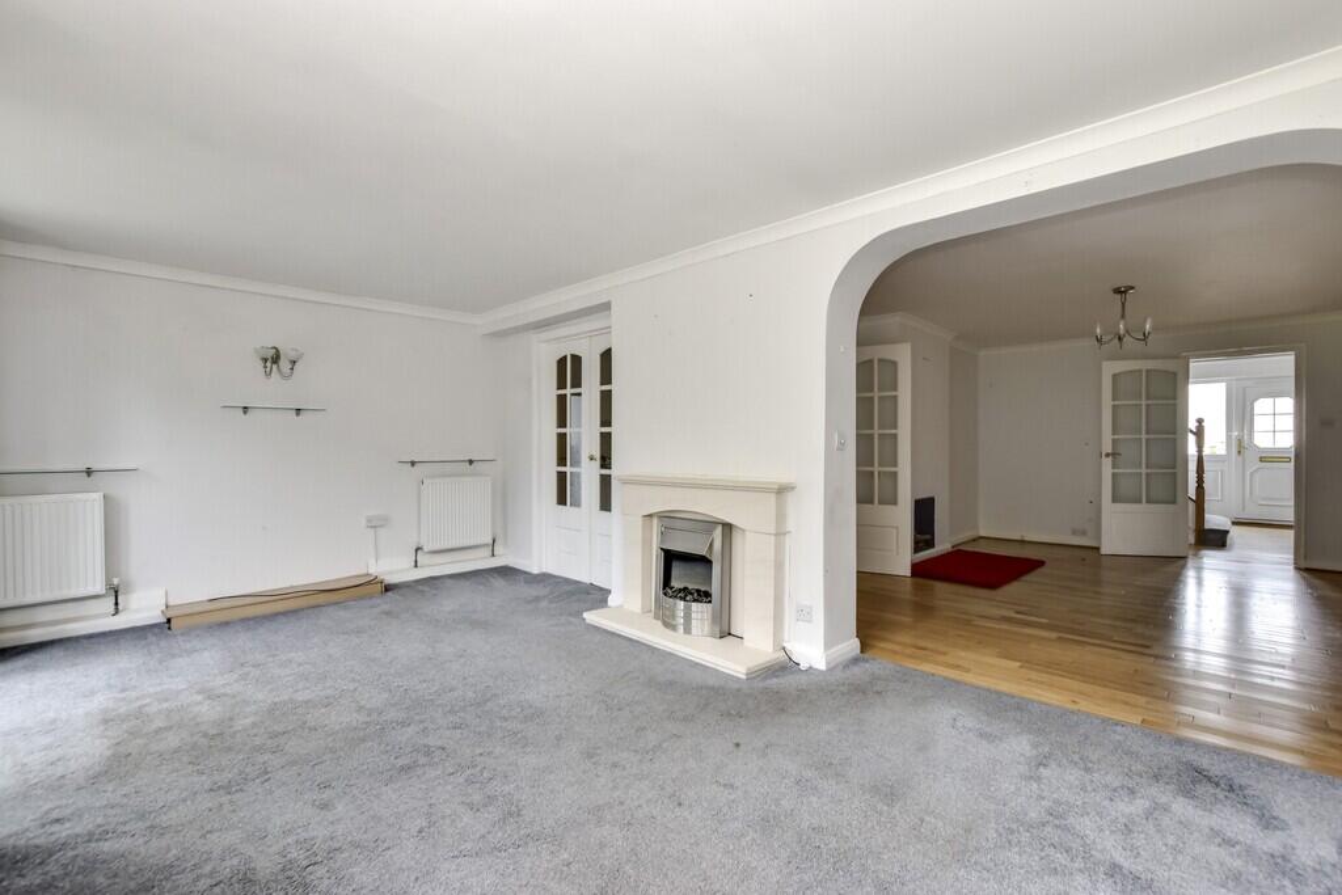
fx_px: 559
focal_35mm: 15
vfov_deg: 77.3
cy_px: 448
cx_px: 671
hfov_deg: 100.4
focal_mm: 10
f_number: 8
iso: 640
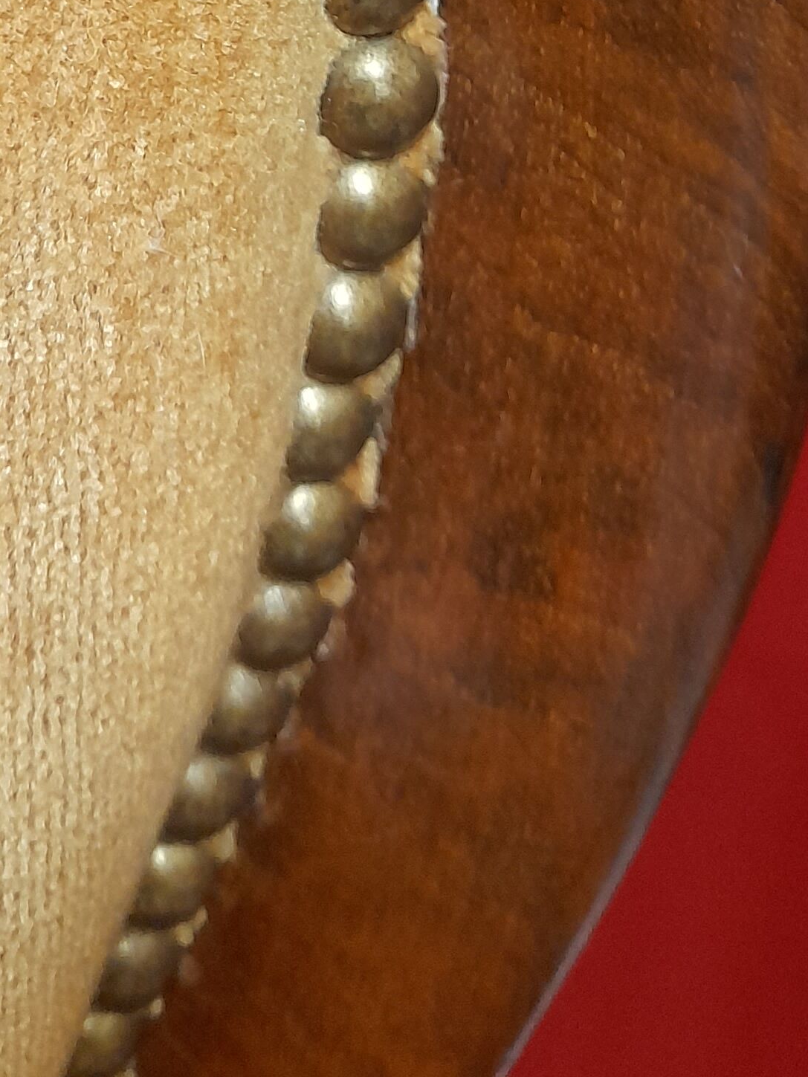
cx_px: 306
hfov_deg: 21.3
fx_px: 2147
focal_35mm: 69
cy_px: -338
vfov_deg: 24.4
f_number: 2
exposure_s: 1/33
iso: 400
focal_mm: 4.6
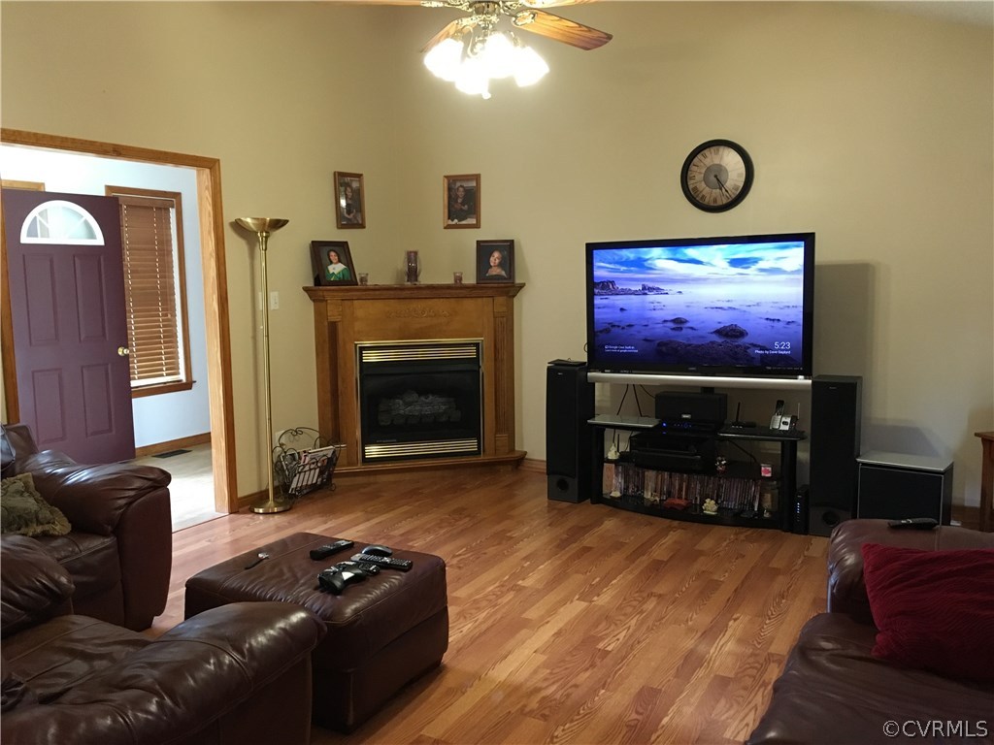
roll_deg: +0.3
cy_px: 372
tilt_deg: -6.4
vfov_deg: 48.2
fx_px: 833
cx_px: 497
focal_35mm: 29
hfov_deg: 61.7
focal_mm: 4.15
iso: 200
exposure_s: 1/30
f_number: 2.2
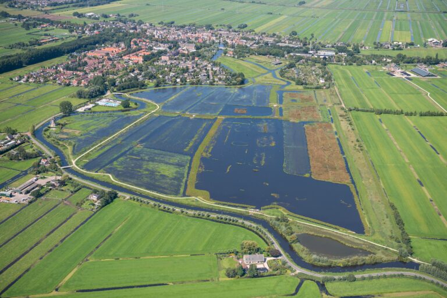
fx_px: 620
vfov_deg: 27.0
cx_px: 224
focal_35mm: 50
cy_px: 149
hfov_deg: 39.6
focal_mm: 50
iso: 160
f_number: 4
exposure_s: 1/1250
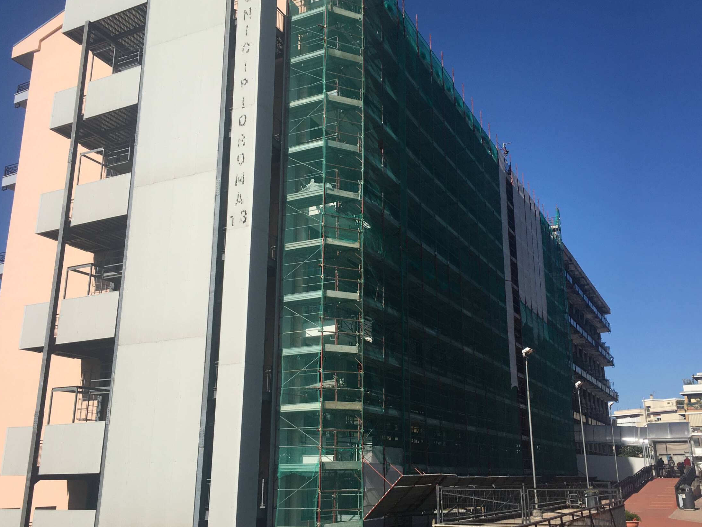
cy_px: 266
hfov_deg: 53.9
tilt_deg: +12.9
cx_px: 373
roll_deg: +0.7
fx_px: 690
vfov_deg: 41.8
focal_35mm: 34
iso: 25
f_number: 2.2
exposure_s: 1/2481
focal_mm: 4.15
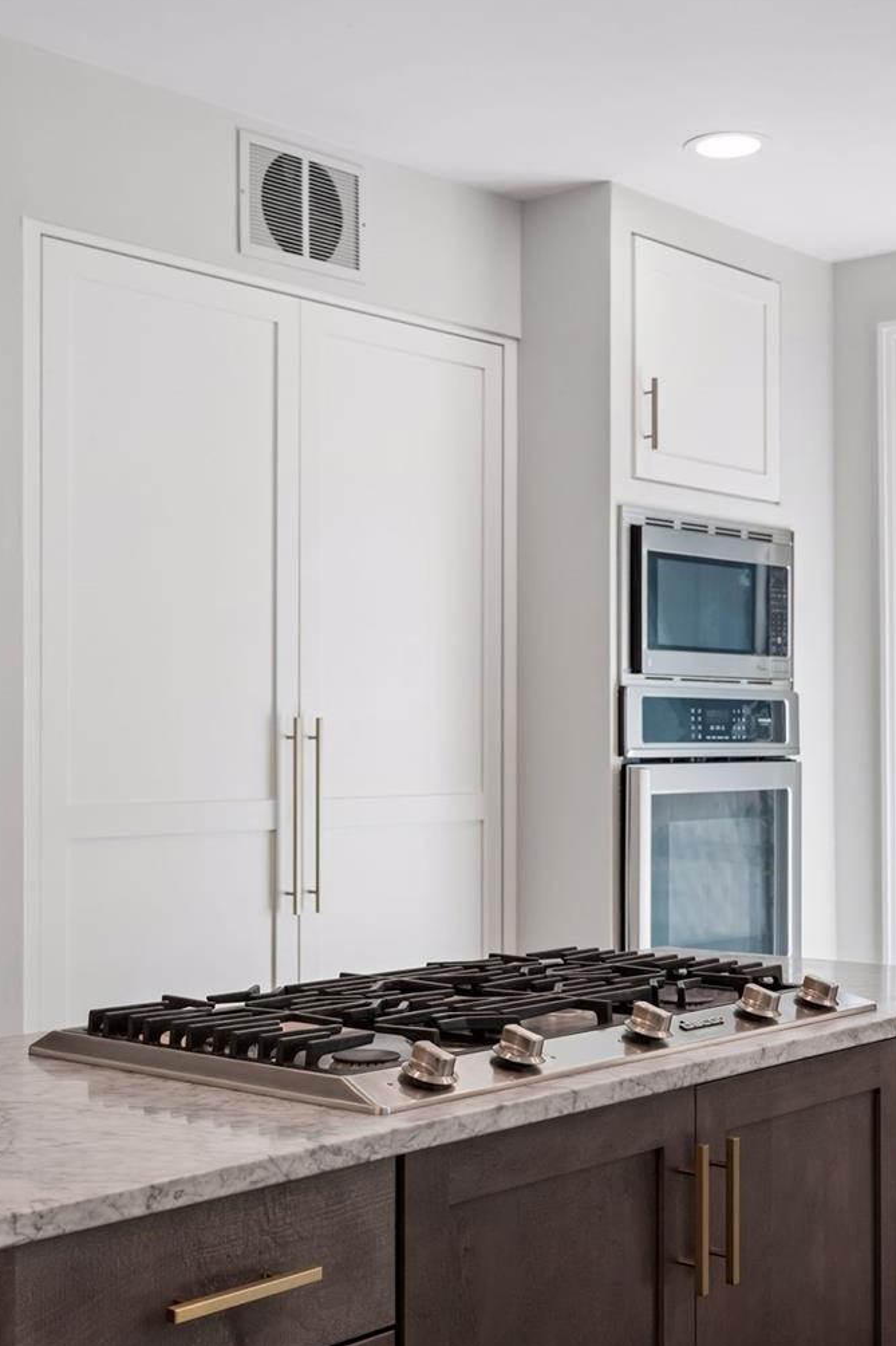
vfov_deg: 40.3
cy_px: 677
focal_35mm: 49
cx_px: 483
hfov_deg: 27.5
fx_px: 1830
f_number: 9
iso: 400
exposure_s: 1/30
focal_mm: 41
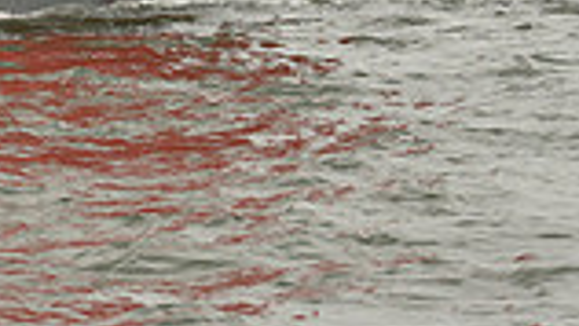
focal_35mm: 346
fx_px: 5314
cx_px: -57
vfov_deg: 3.4
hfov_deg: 6.2
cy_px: -681
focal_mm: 90
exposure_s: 1/640
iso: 250
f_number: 10
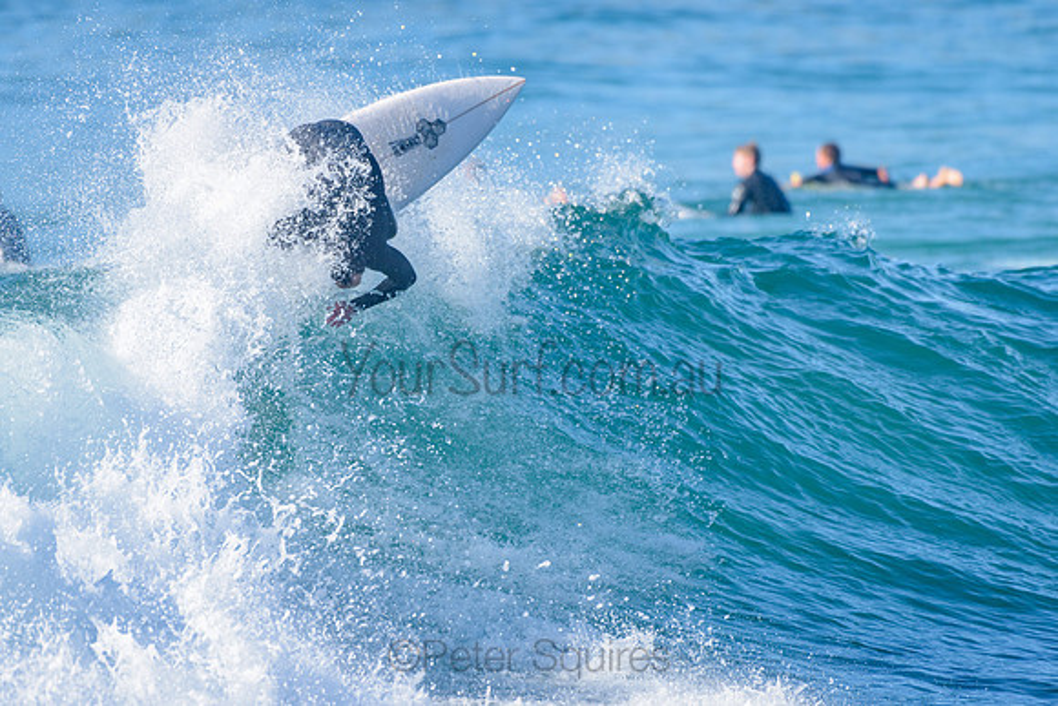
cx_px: 468
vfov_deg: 2.2
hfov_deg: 3.4
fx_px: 18013
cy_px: 295
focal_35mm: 613
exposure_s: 1/2000
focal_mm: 500
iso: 280
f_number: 5.6
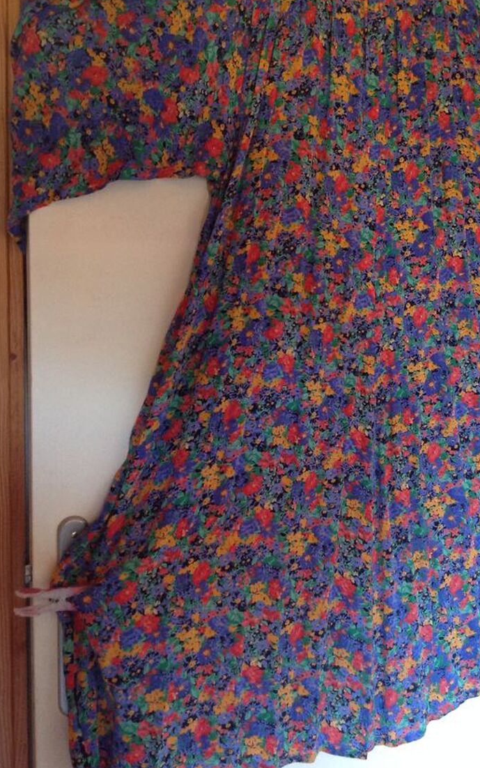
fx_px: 942
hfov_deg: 28.4
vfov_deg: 44.2
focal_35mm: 45
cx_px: 330
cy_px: 324
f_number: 2.4
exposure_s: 1/15
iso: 200
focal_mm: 4.28
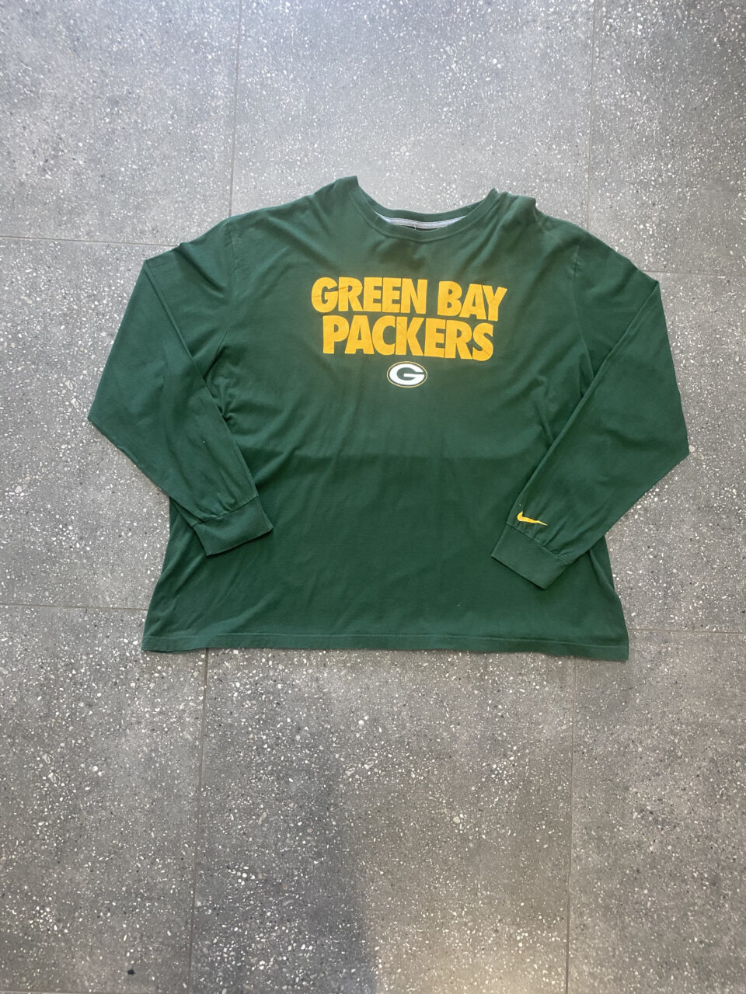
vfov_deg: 67.3
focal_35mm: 26
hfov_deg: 53.1
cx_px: 373
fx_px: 747
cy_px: 497
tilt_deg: -86.3
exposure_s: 1/50
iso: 200
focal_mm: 4.25
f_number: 1.8
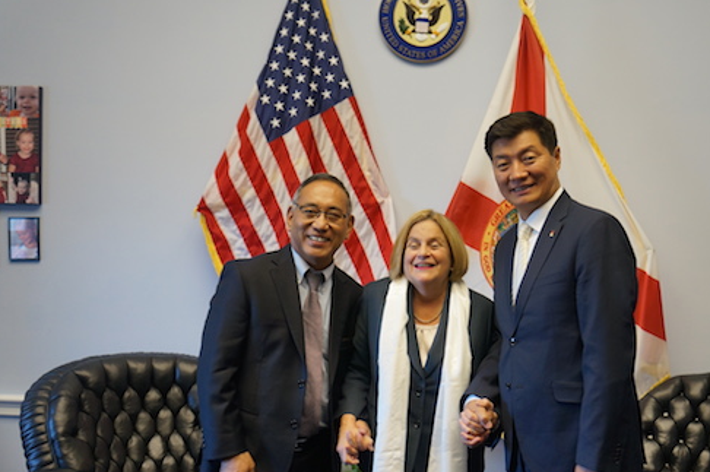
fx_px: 840
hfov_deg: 45.6
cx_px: 431
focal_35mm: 43
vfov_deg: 31.4
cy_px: 259
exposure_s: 1/60
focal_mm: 23
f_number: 4
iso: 400
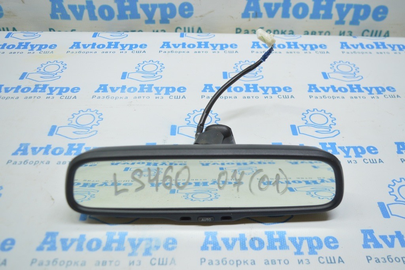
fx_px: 388
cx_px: 202
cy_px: 135
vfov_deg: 38.3
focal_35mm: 34
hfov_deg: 55.1
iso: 400
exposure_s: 1/60
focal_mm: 23
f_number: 3.8
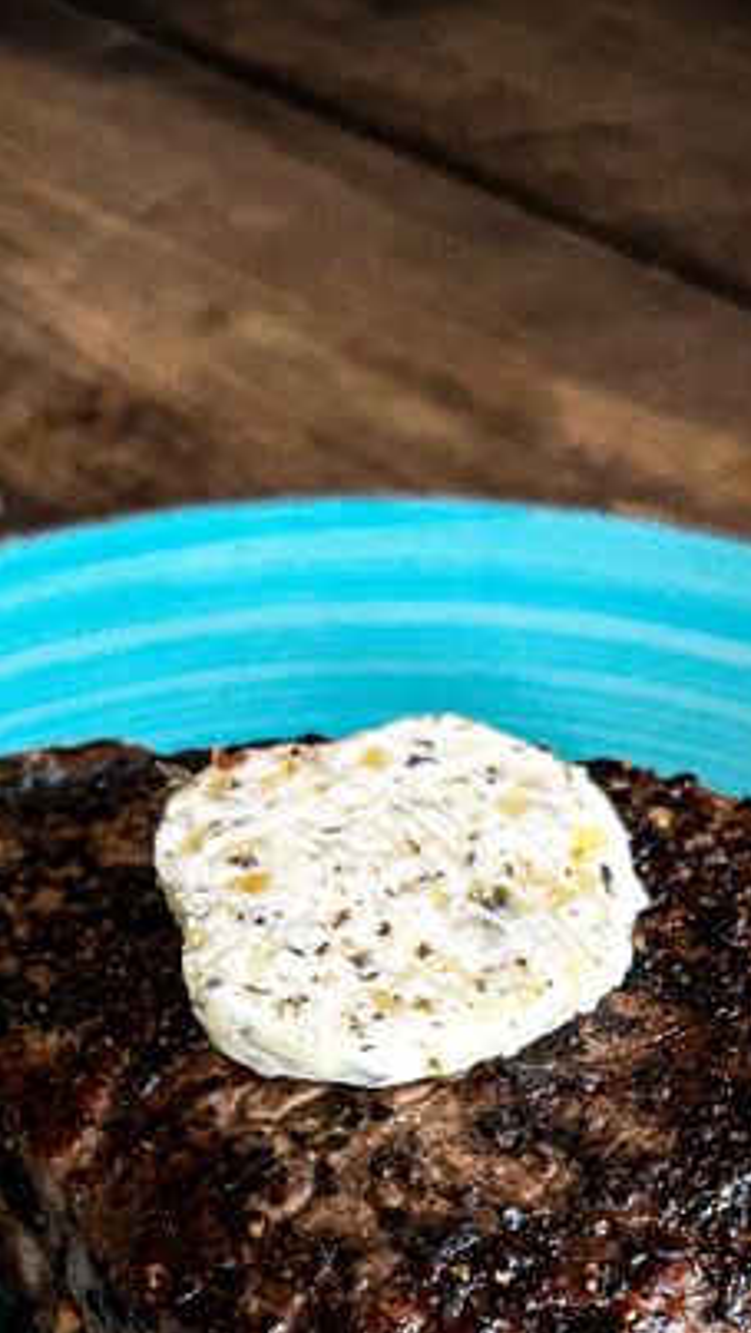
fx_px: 2122
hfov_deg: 20.1
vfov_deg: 33.3
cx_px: 367
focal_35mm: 60
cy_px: 1166
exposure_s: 1/40
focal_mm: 5.1
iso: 400
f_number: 1.6
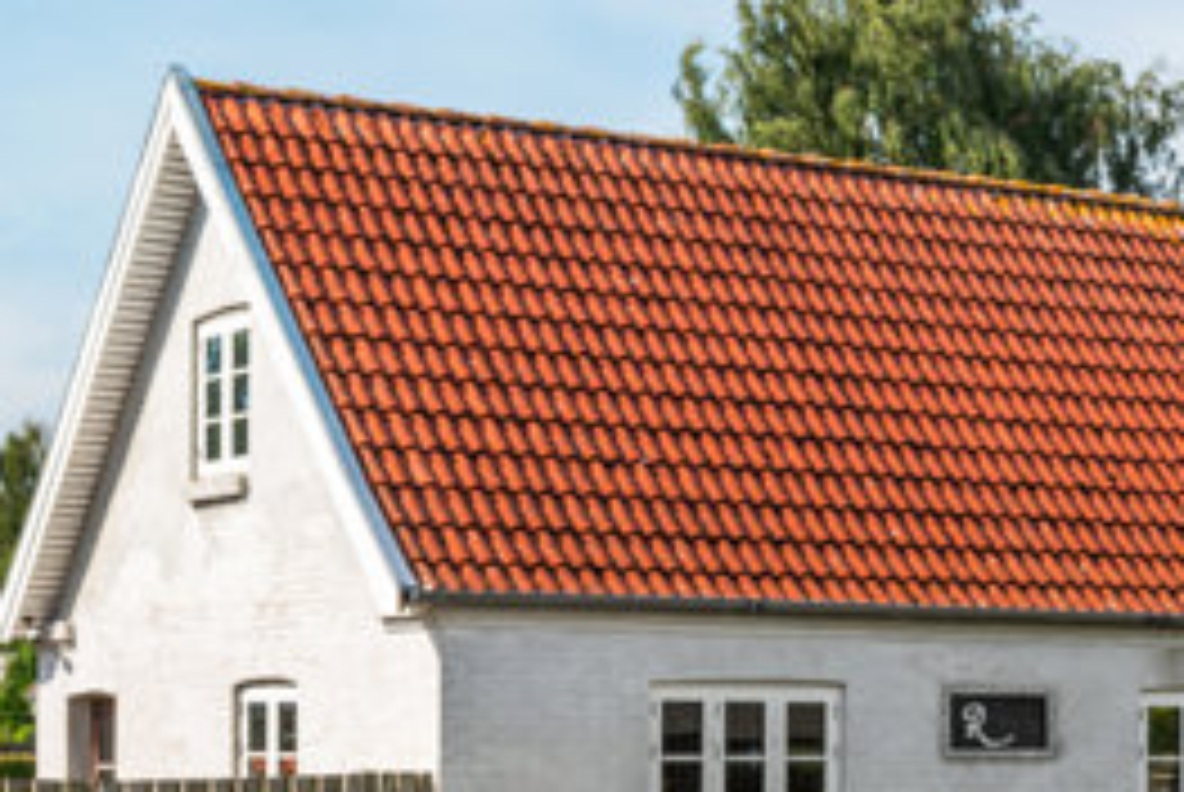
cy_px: 612
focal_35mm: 98
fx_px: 3227
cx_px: 918
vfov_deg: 13.9
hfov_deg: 20.6
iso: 100
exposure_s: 1/30
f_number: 6.3
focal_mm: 43
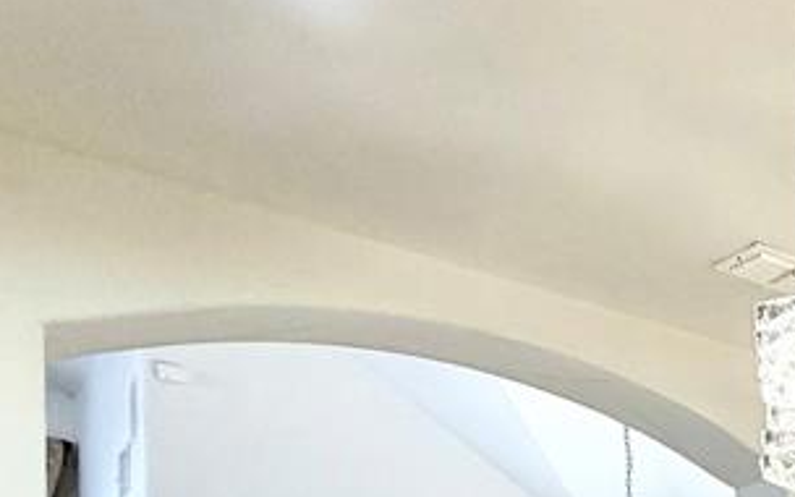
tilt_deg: +0.0
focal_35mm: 50
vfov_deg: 21.7
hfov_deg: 29.6
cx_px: 1106
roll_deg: +2.4
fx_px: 1083
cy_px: 738
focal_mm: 2.22
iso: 320
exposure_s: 1/120
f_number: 2.2
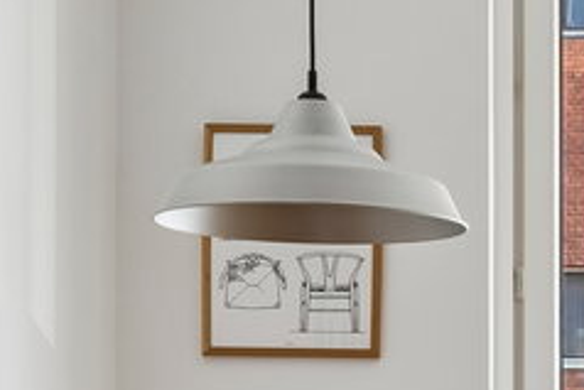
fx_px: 1964
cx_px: 665
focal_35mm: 121
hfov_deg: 16.3
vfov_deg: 11.0
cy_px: 519
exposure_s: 1/8
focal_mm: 18
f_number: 11
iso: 160
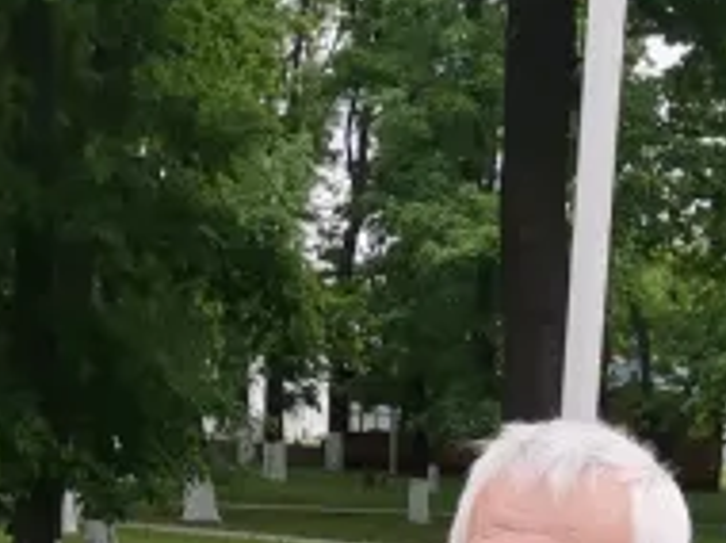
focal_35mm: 124
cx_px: 552
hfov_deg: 15.8
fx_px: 2597
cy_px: 1149
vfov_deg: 10.7
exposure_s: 1/522
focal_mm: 4.75
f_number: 1.8
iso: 50
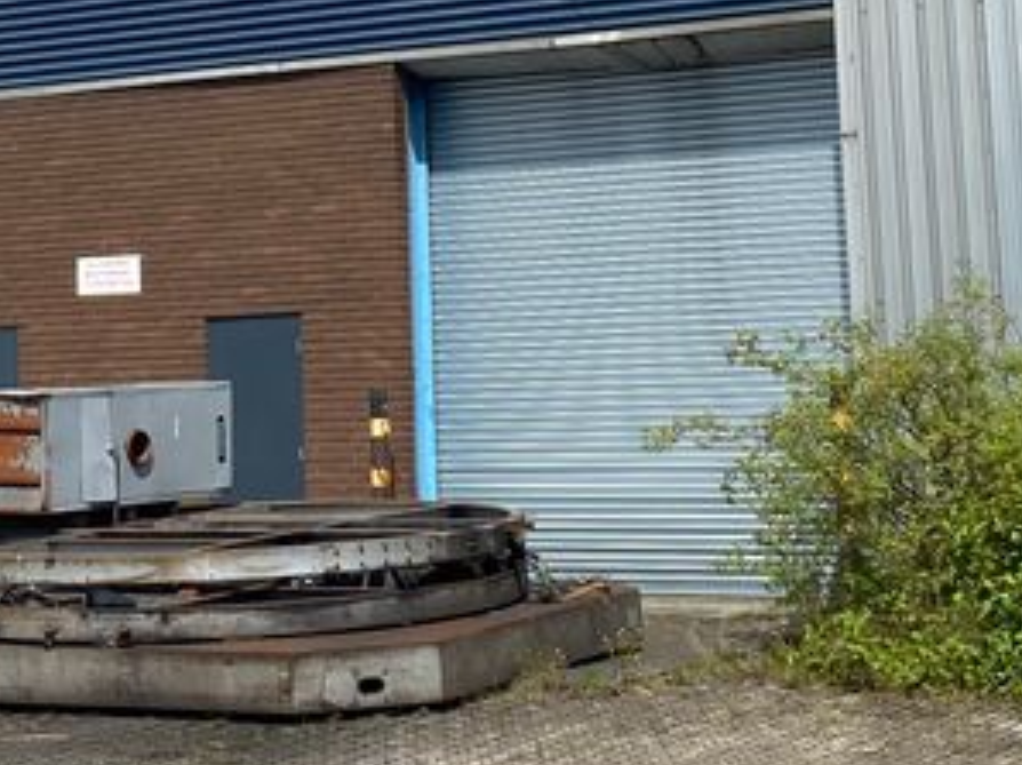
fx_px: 2862
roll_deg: +1.1
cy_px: -9
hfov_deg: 20.1
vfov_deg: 15.0
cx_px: 274
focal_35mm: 97
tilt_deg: +6.6
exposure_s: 1/3731
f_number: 1.8
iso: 32
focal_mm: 4.25
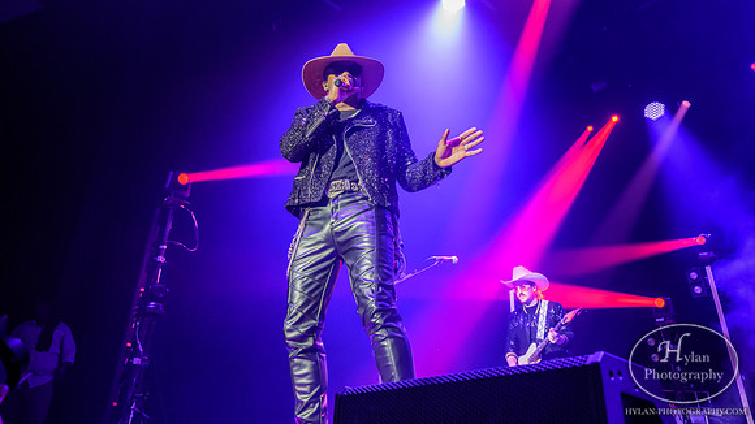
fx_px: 577
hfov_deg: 66.4
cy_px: 173
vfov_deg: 40.3
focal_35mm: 29
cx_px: 378
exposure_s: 1/125
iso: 4000
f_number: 5
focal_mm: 27.5
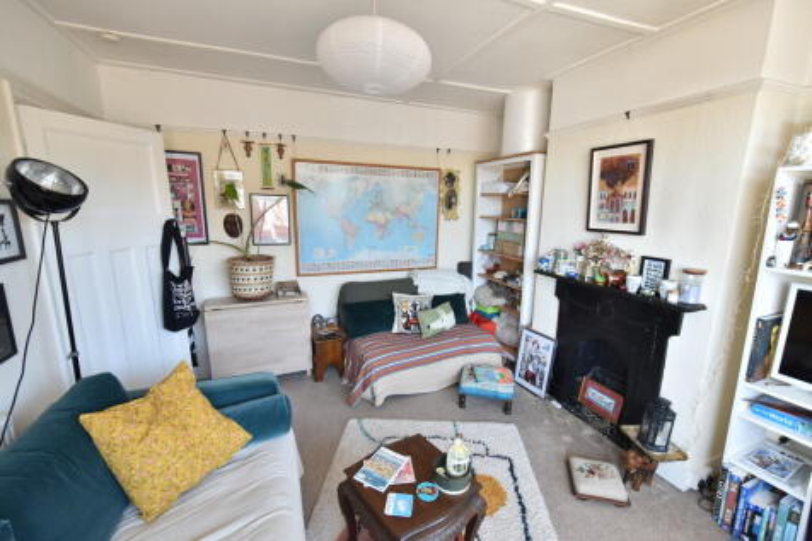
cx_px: 406
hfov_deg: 100.4
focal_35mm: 15
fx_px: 338
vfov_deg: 77.3
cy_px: 270
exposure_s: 1/80
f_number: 4.5
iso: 500
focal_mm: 10
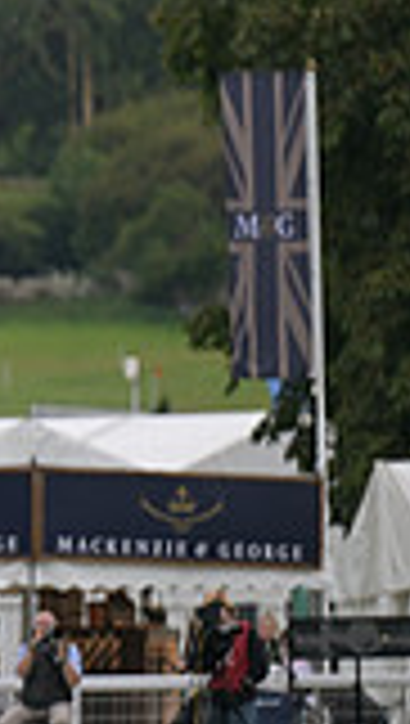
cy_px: 241
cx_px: -658
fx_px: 14520
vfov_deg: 2.9
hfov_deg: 1.6
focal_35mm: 754
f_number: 3.2
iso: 450
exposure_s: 1/1250
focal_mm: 200
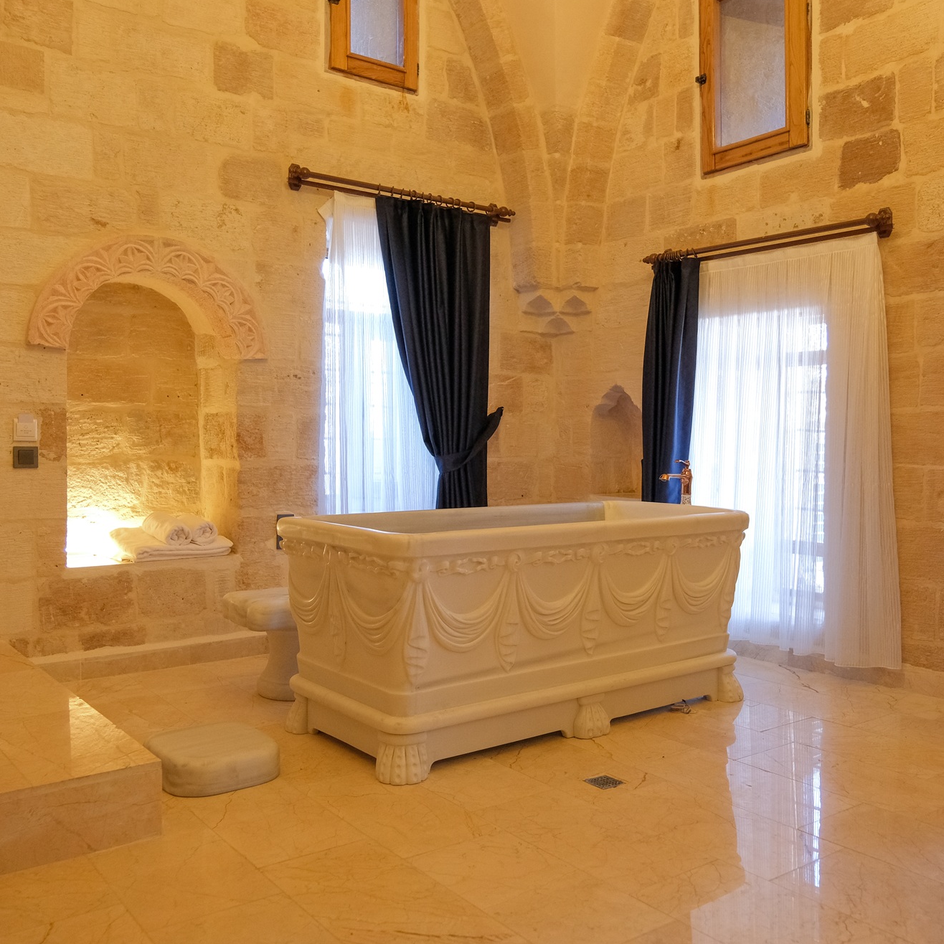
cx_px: 499
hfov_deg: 52.5
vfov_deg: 52.5
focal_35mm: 31
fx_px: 956
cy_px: 470
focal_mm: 16
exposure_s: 1/140
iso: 1600
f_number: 2.8
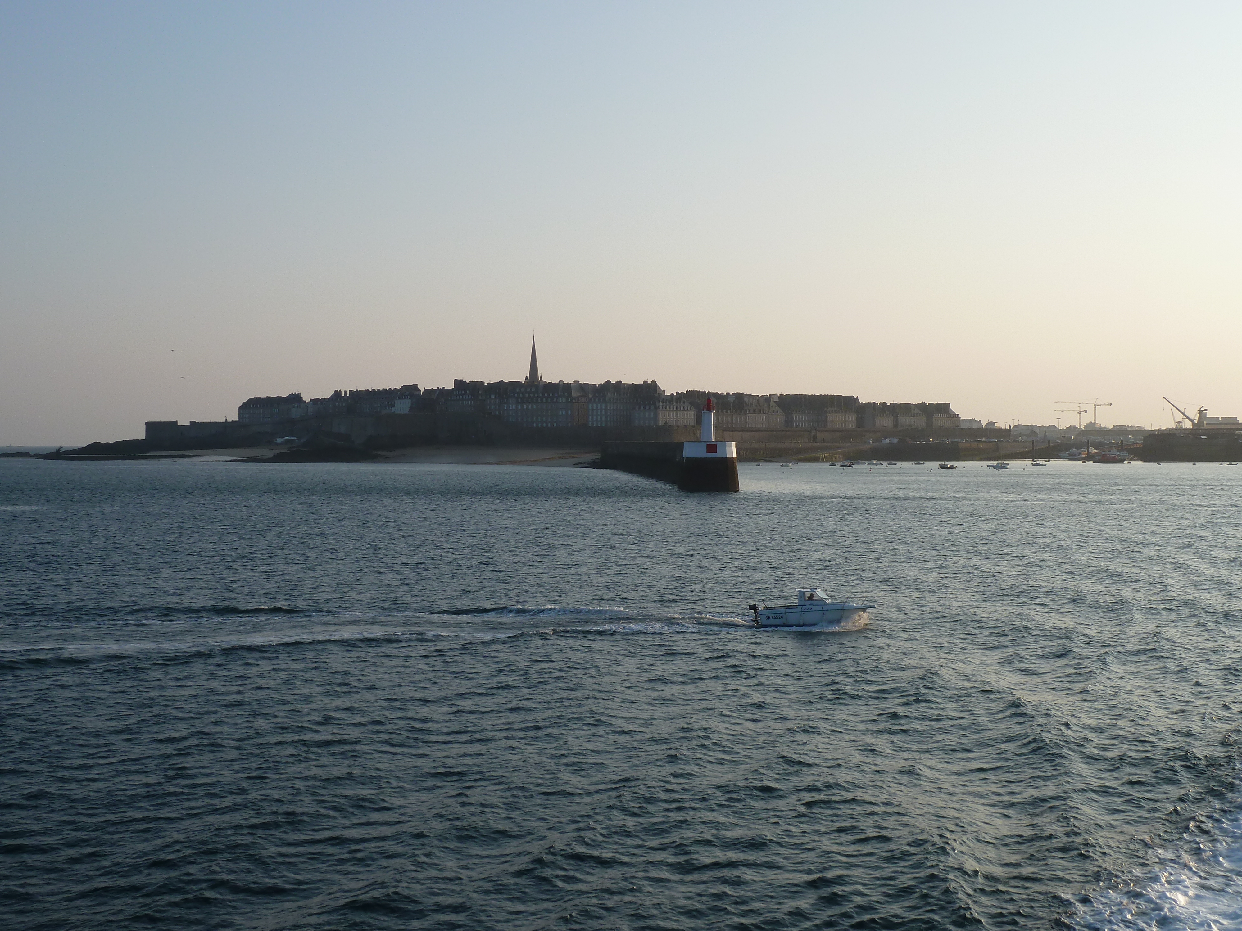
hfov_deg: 39.7
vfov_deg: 30.3
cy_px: 466
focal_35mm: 48
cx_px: 621
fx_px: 1722
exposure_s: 1/400
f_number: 4.5
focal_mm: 7.9
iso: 80
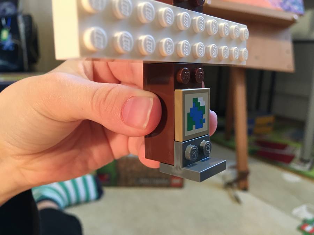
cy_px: 118
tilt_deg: -11.5
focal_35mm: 29
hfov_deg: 61.7
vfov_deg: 48.2
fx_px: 263
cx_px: 157
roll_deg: -2.9
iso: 200
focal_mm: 4.15
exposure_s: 1/33
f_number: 2.2
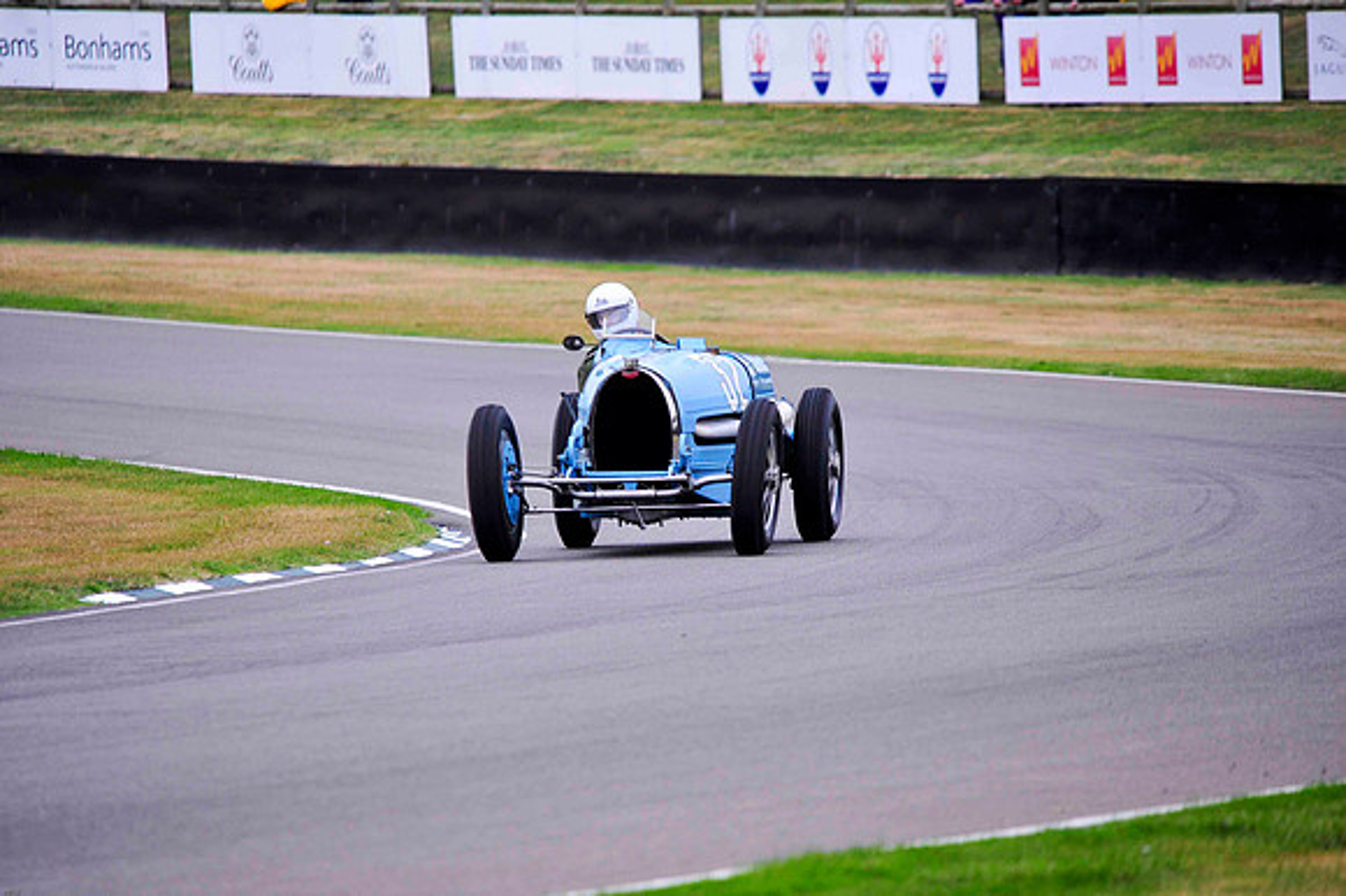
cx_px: 673
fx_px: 16815
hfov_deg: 4.6
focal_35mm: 450
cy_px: 448
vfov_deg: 3.1
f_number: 8
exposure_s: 1/250
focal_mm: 450
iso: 800
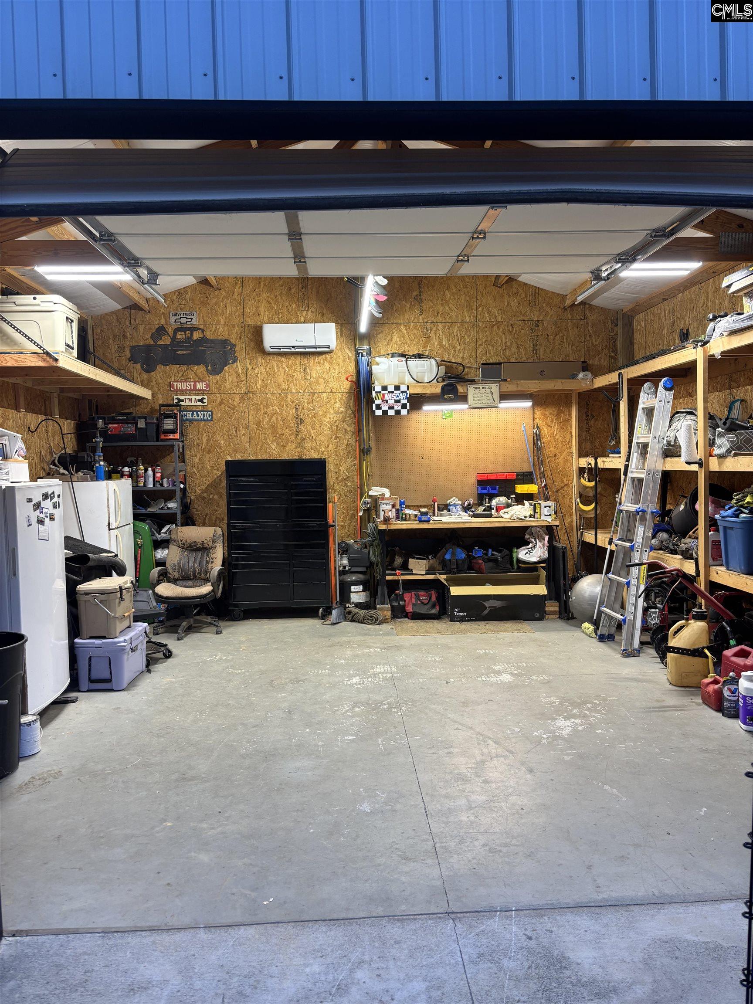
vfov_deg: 67.3
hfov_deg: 53.1
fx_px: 754
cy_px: 502
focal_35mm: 26
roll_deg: +0.7
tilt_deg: -4.0
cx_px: 376
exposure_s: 1/60
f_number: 1.6
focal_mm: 5.96
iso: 100
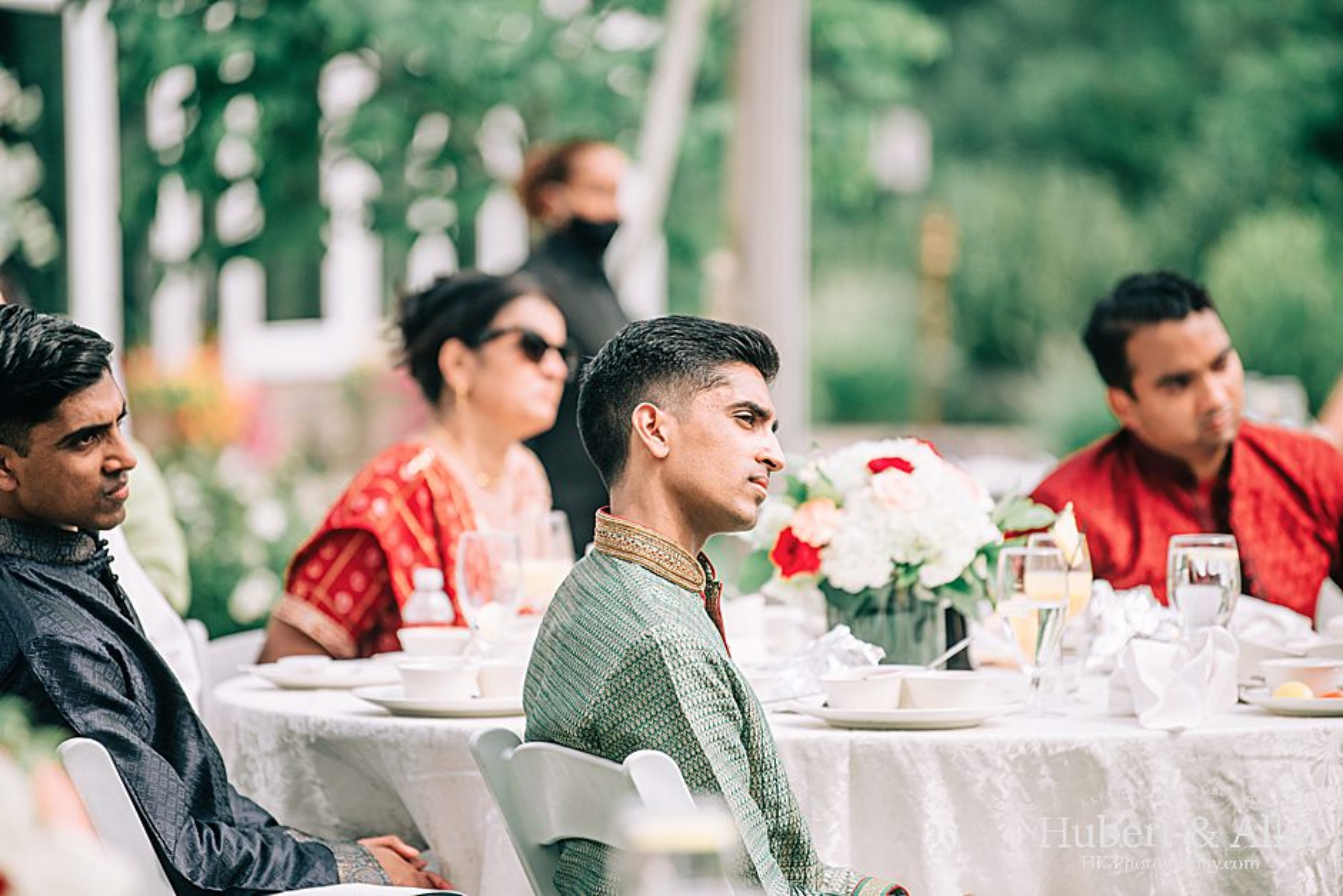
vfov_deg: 6.9
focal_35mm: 200
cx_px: 672
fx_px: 7462
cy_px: 448
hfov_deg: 10.3
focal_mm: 200
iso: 400
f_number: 2.8
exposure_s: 1/3200
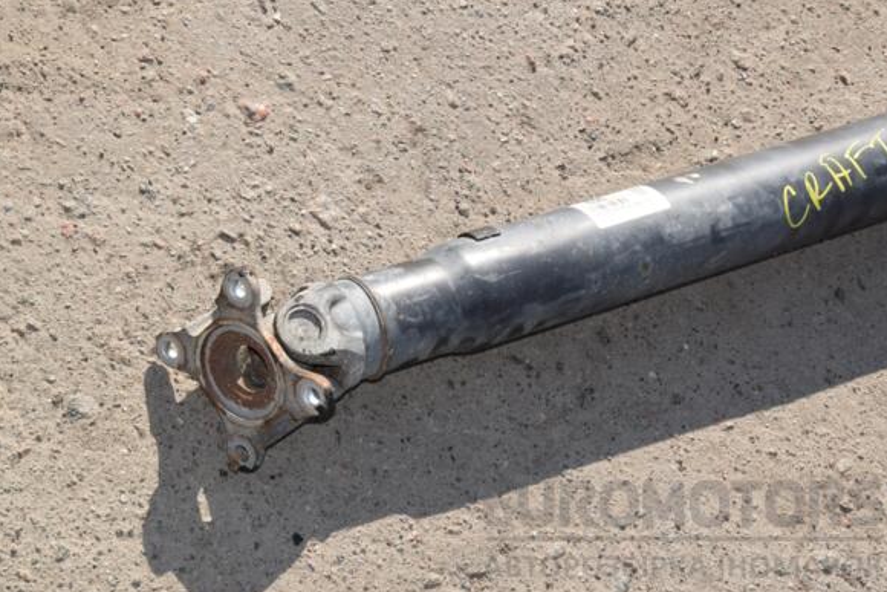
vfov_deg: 15.2
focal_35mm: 90
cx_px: 454
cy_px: 300
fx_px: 2218
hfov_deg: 22.6
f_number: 22
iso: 800
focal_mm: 58
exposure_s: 1/200
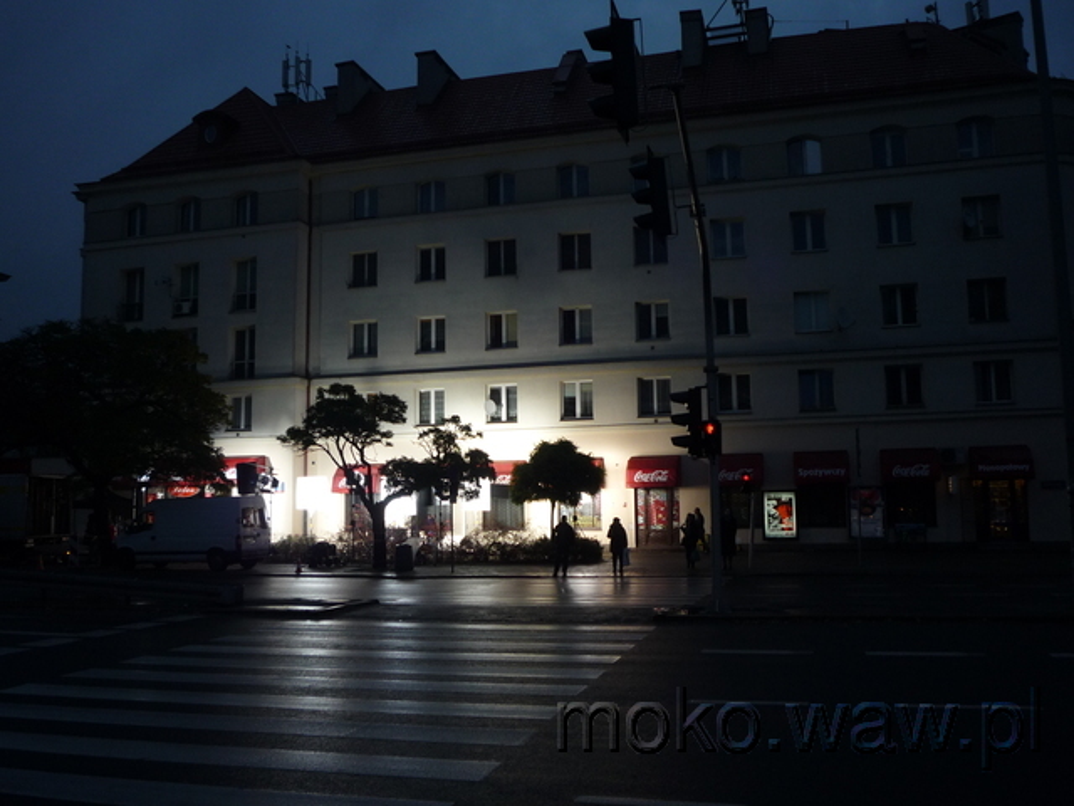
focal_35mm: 32
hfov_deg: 56.8
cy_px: 403
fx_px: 993
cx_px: 537
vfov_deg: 44.2
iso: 100
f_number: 3.3
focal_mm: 5.2
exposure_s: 1/60
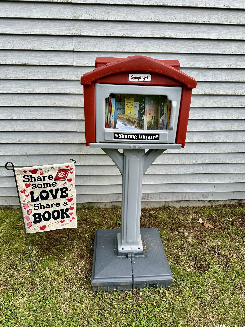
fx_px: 236
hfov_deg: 54.9
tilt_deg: -22.1
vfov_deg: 69.4
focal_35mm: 25
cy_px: 162
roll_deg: -1.3
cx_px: 127
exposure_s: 1/299
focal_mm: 6.86
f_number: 1.78
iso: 80
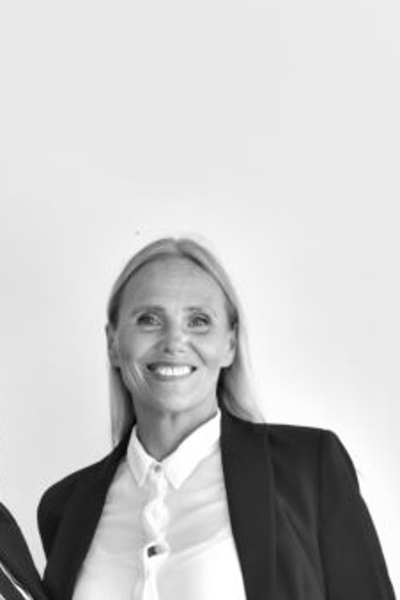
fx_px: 2516
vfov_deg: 13.1
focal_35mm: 151
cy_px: 789
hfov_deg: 9.0
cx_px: -111
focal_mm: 50
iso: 800
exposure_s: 1/160
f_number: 5.6
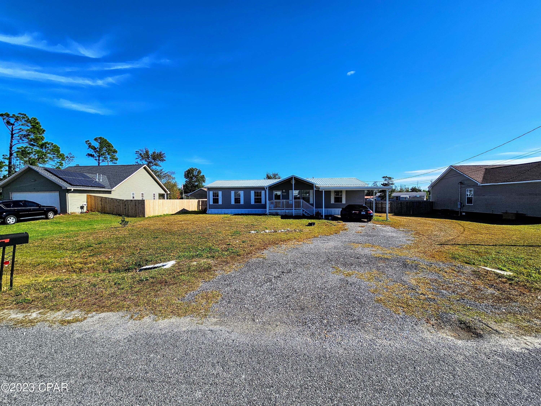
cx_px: 270
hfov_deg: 106.2
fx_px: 203
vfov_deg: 89.9
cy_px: 203
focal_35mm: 13
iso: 50
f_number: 2.2
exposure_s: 1/2961
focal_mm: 2.2
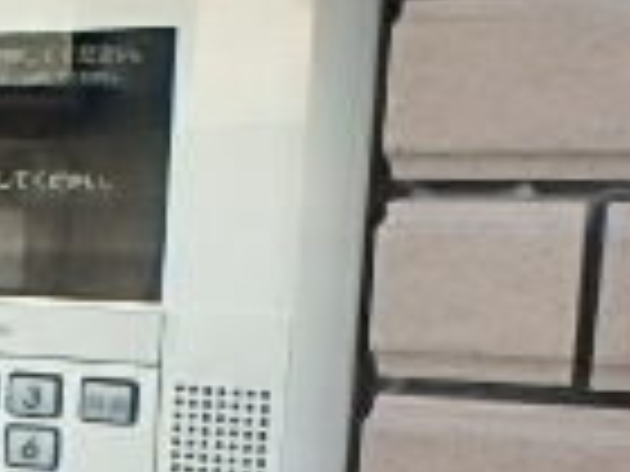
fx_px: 1747
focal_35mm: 96
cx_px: -594
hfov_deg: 16.2
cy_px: 494
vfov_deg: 15.1
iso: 500
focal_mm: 3.7
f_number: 3.5
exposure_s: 1/250
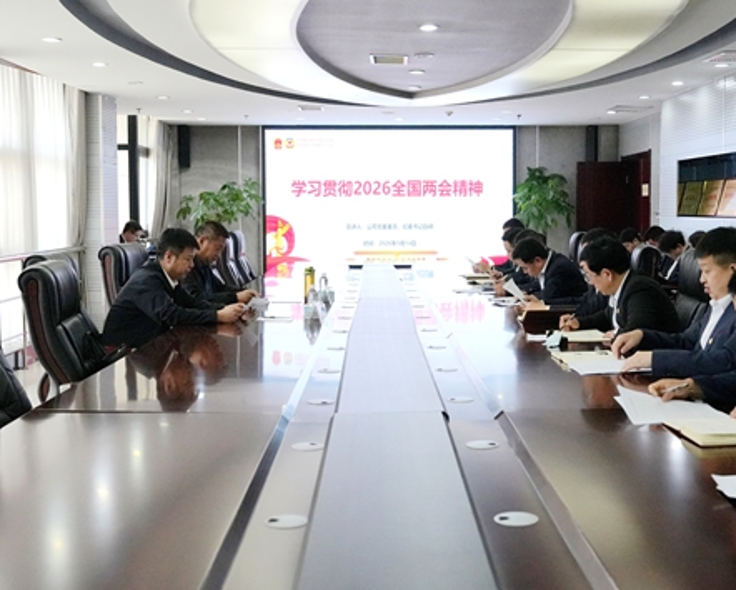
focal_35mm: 42
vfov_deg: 35.7
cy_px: 260
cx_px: 405
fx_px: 915
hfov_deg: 43.8
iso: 6400
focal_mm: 33
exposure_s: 1/1000
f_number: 4.5
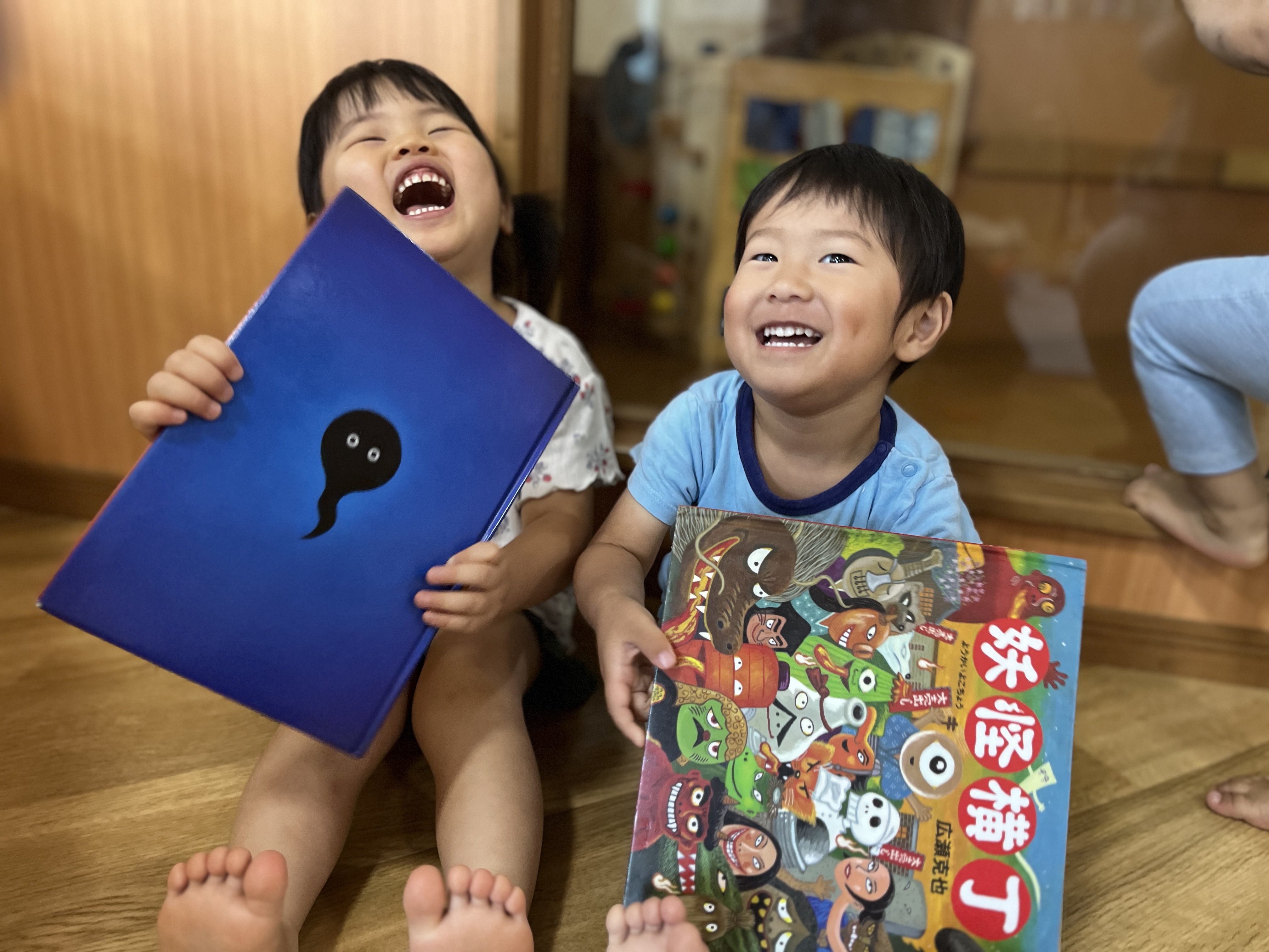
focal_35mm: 26
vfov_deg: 53.1
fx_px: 953
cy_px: 476
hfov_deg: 67.3
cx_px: 634
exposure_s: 1/60
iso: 320
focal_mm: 5.1
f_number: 1.6
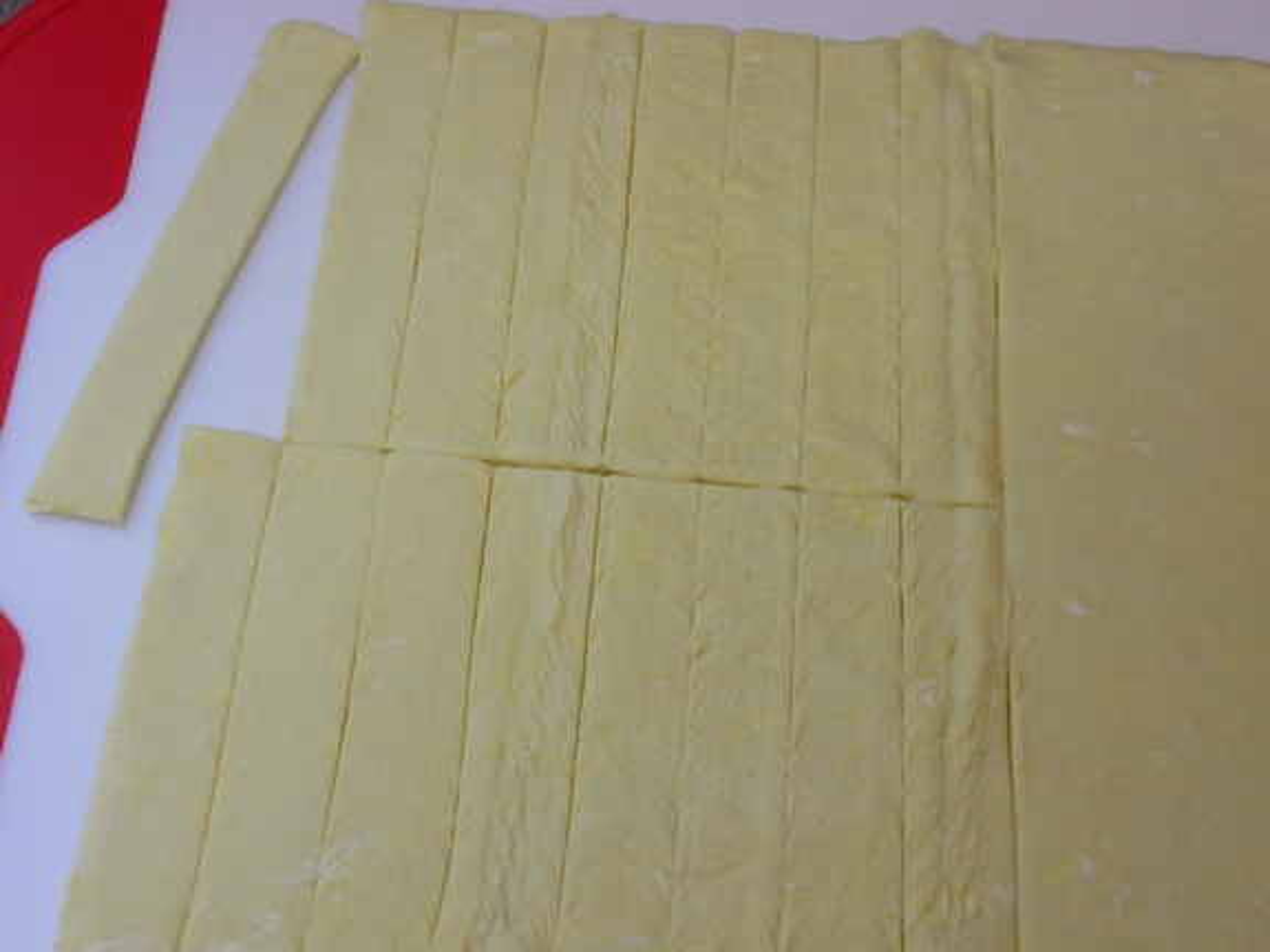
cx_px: 635
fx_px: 1834
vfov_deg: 29.1
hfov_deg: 38.2
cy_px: 476
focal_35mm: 50
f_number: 5
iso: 200
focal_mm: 25
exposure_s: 1/30
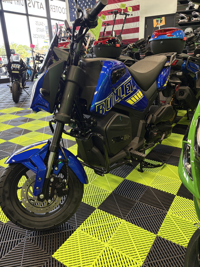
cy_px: 134
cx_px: 100
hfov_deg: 53.1
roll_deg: +2.5
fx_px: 200
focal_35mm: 26
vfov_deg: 67.3
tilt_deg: -20.5
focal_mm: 5.96
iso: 200
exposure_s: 1/60
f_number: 1.6
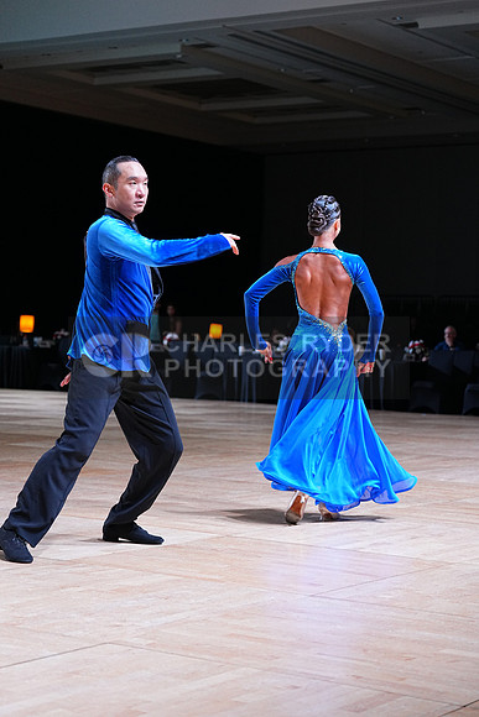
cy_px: 358
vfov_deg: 27.7
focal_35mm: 73
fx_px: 1456
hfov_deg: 18.7
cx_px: 240
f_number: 4
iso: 1600
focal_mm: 73
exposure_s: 1/400
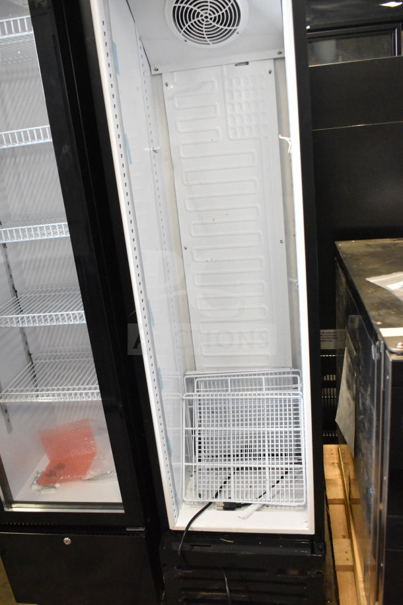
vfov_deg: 59.5
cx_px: 202
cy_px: 302
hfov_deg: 41.7
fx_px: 529
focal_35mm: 32
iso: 6400
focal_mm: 21
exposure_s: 1/125
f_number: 5.6
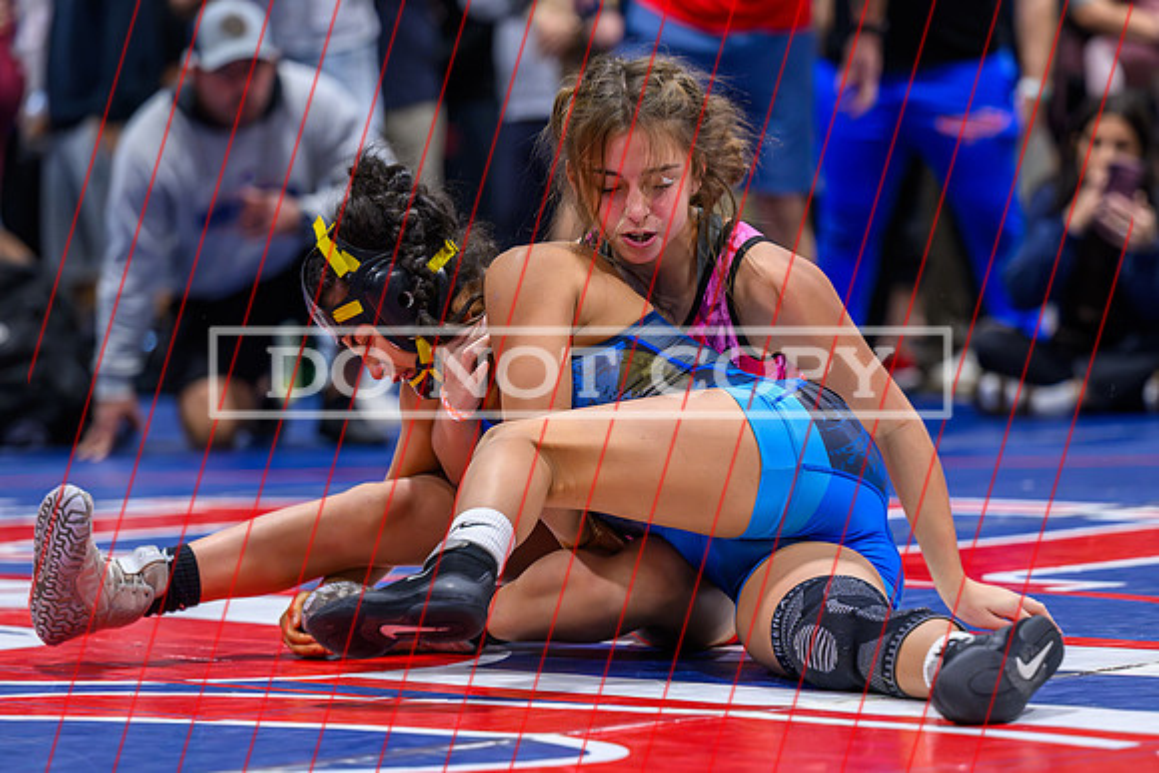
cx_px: 701
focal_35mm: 168
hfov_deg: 12.2
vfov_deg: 8.2
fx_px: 5405
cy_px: 468
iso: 4000
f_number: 2.8
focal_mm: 120
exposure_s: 1/1000
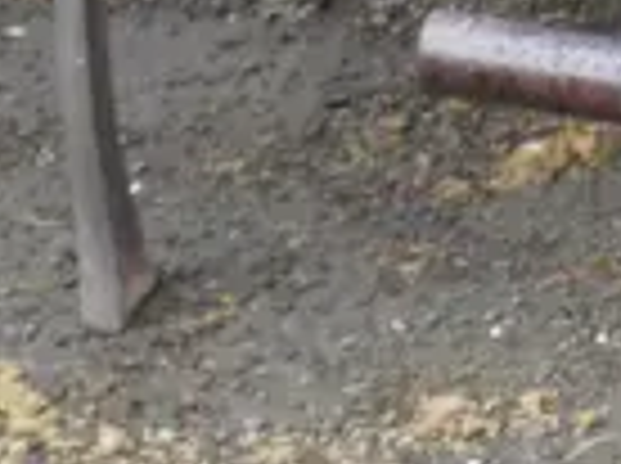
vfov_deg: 6.0
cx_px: 2178
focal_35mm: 238
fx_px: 4262
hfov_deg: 7.0
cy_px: 980
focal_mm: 16
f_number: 4.5
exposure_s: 1/125
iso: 200
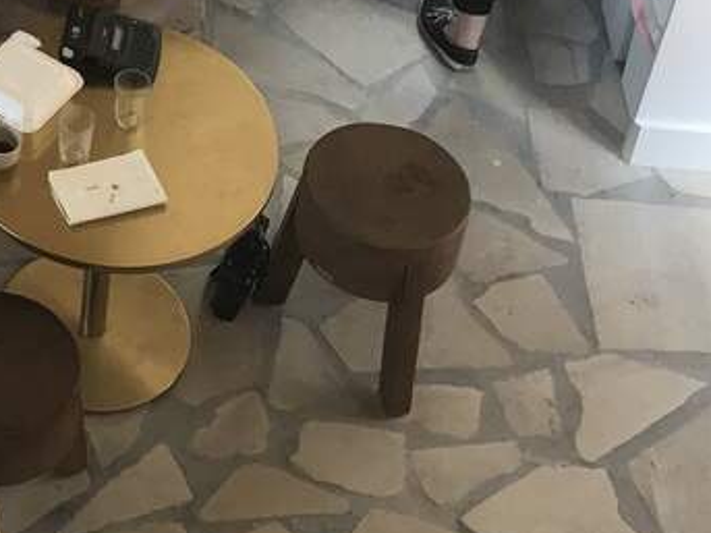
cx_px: -261
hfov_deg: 18.4
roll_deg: +4.2
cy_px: -195
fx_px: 2012
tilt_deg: -39.8
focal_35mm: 98
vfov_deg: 14.3
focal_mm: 3.99
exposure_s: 1/120
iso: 40
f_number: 1.8
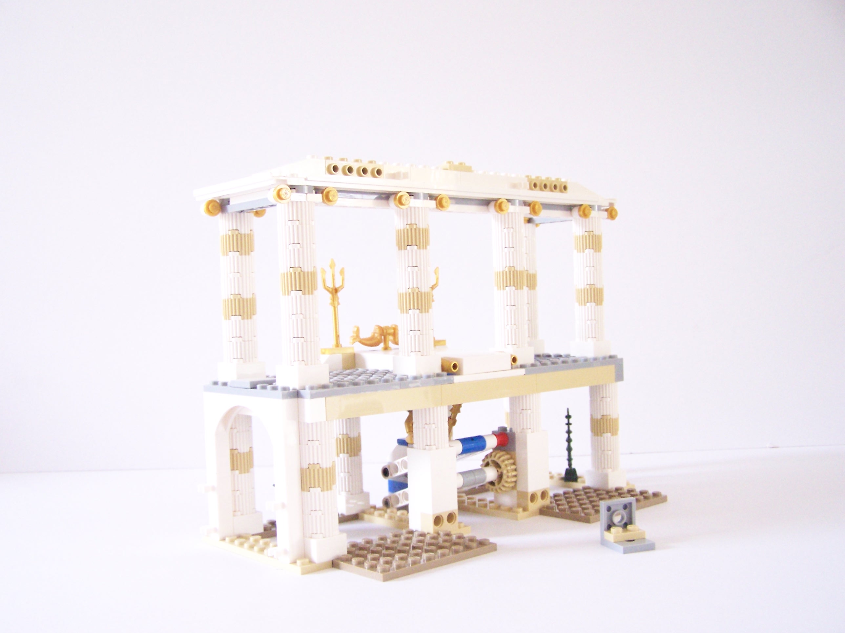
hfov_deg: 49.0
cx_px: 422
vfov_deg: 37.7
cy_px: 316
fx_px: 928
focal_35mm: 38
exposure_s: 1/10
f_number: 3.2
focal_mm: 6.3
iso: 400
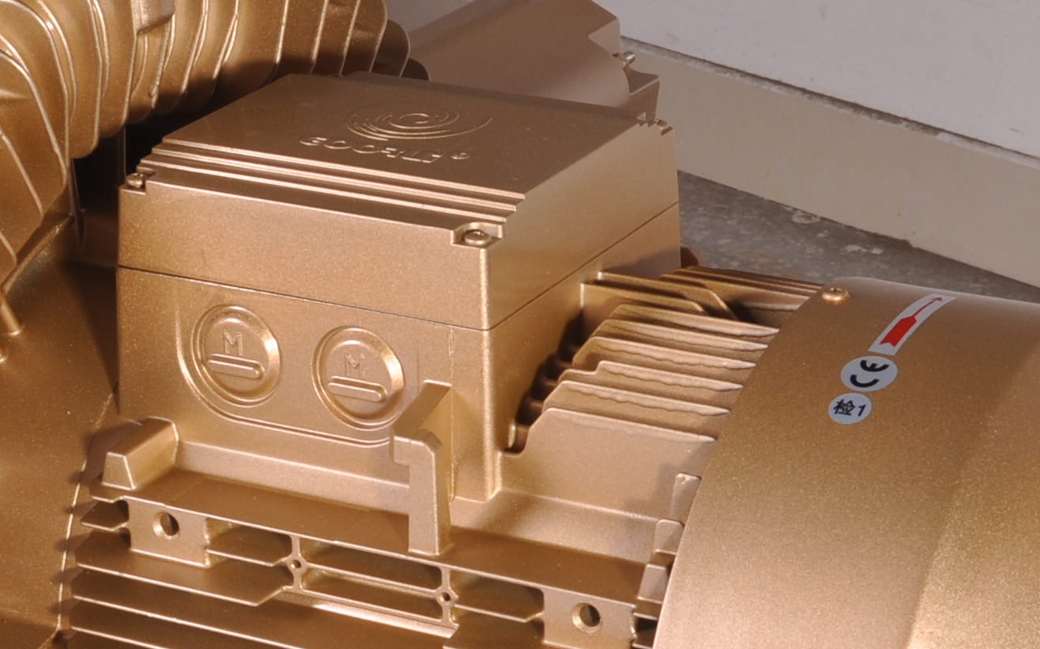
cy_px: 604
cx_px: 322
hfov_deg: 17.3
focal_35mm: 120
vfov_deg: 10.8
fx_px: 3400
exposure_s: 1/125
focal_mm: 24
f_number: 9.5
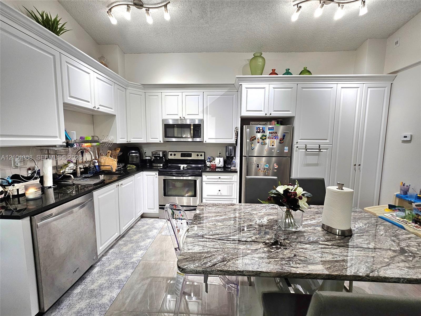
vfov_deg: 89.9
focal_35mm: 13
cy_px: 158
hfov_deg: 106.2
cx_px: 210
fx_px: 158
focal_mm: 2.2
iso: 160
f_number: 2.2
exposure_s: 1/60.2
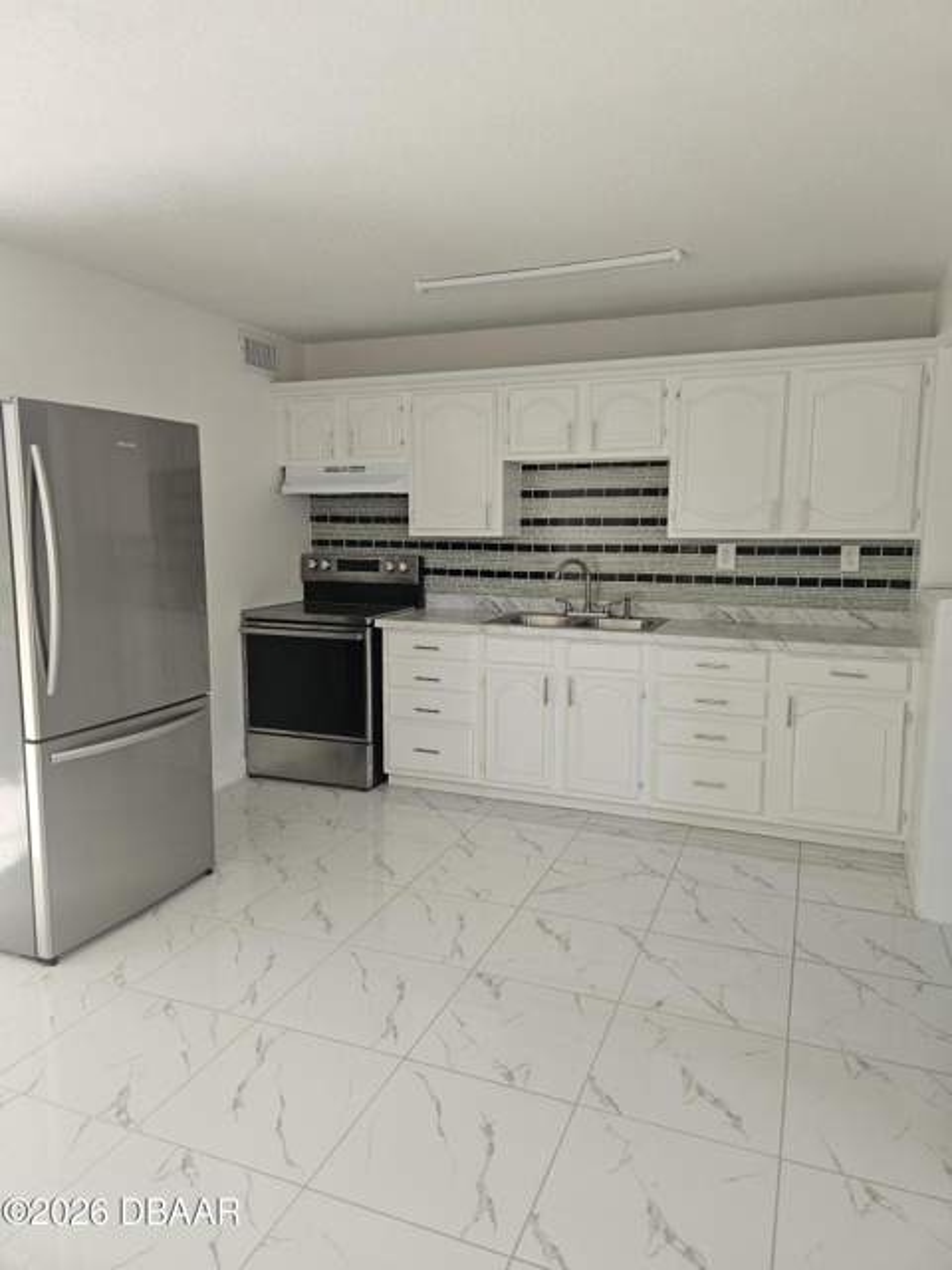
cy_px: 635
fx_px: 843
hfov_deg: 58.9
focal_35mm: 23
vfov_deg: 73.9
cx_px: 476
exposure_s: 1/120
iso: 80
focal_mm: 5.4
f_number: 1.8
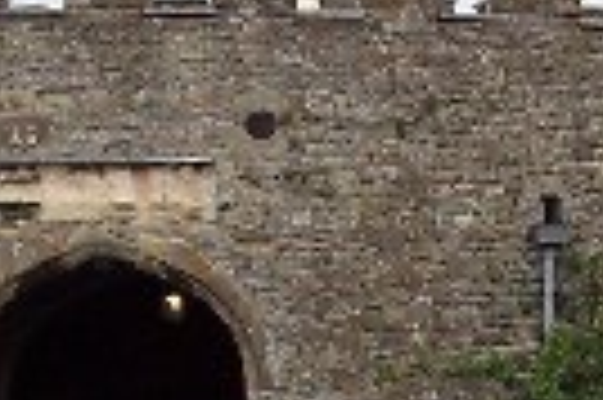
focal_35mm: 182
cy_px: 335
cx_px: 284
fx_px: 3045
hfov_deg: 11.3
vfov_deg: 7.5
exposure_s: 1/250
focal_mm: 8
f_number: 4.8
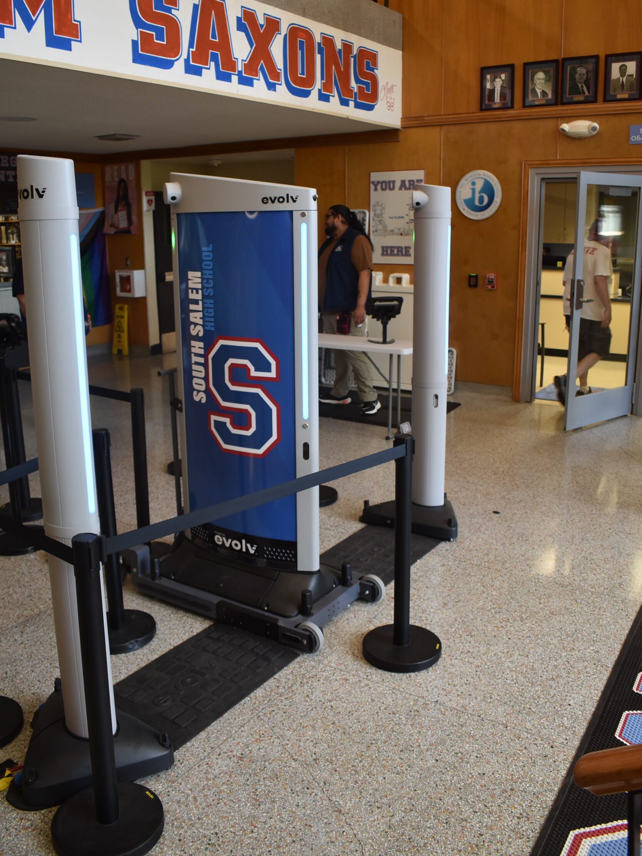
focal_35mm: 30
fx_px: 742
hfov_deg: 46.8
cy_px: 399
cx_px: 324
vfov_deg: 59.9
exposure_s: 1/60
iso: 500
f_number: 4
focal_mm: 18
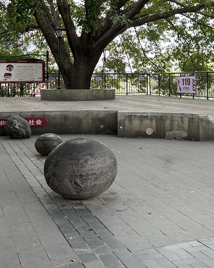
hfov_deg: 26.2
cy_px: 62
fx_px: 459
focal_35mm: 58
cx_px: 120
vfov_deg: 31.8
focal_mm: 5.7
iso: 40
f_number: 1.5
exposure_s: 1/184
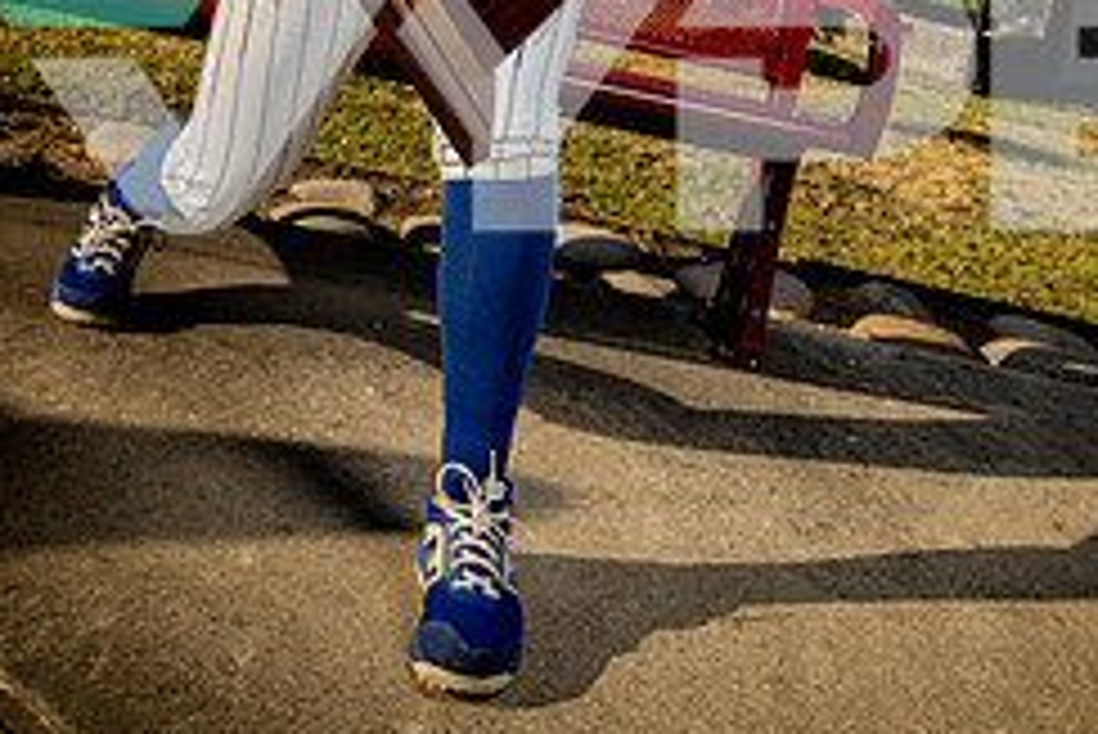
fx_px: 1465
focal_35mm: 48
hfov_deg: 41.0
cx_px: 634
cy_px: -221
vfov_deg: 24.5
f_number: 10
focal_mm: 26
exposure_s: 1/250
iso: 125
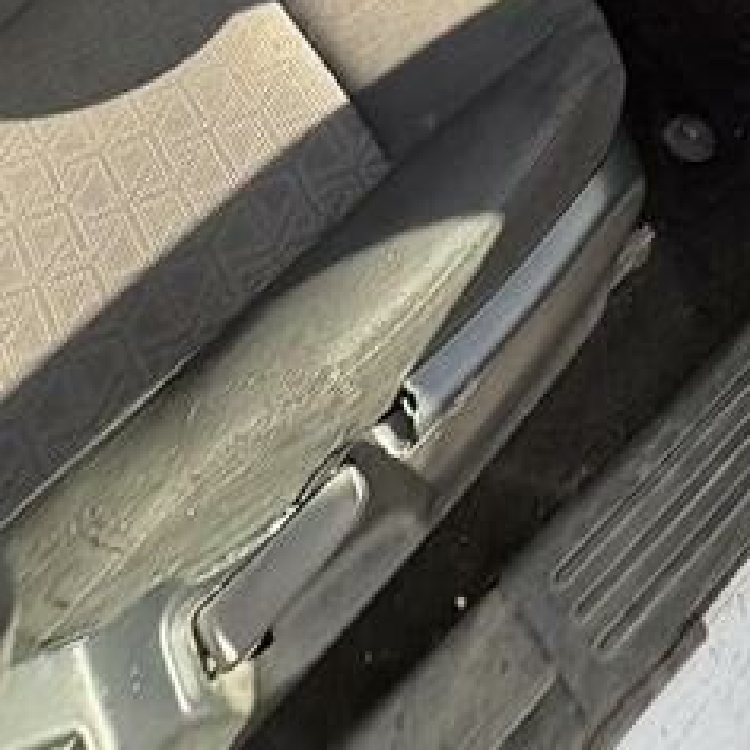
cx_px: 454
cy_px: -470
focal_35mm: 47
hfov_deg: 35.9
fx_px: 1152
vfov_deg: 24.4
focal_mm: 2.22
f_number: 2.2
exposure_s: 1/137
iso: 100
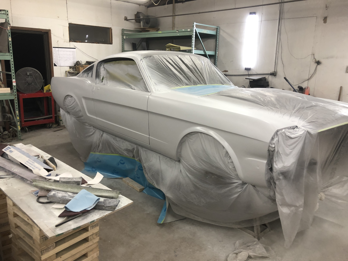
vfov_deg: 49.7
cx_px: 174
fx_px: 281
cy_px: 130
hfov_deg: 63.4
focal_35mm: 28
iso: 40
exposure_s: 1/24
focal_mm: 3.99
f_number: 1.8
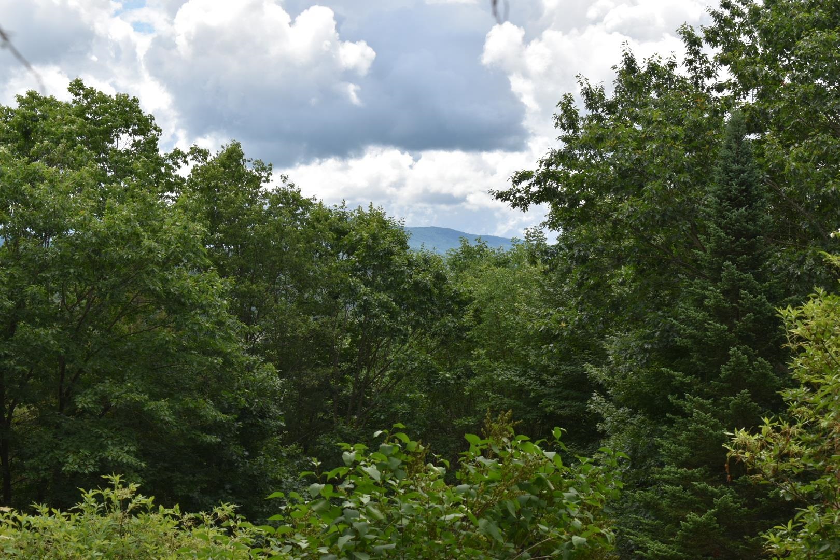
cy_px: 280
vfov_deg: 16.6
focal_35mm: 82
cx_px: 420
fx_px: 1925
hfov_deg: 24.6
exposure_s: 1/200
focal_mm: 55
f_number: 9
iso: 100
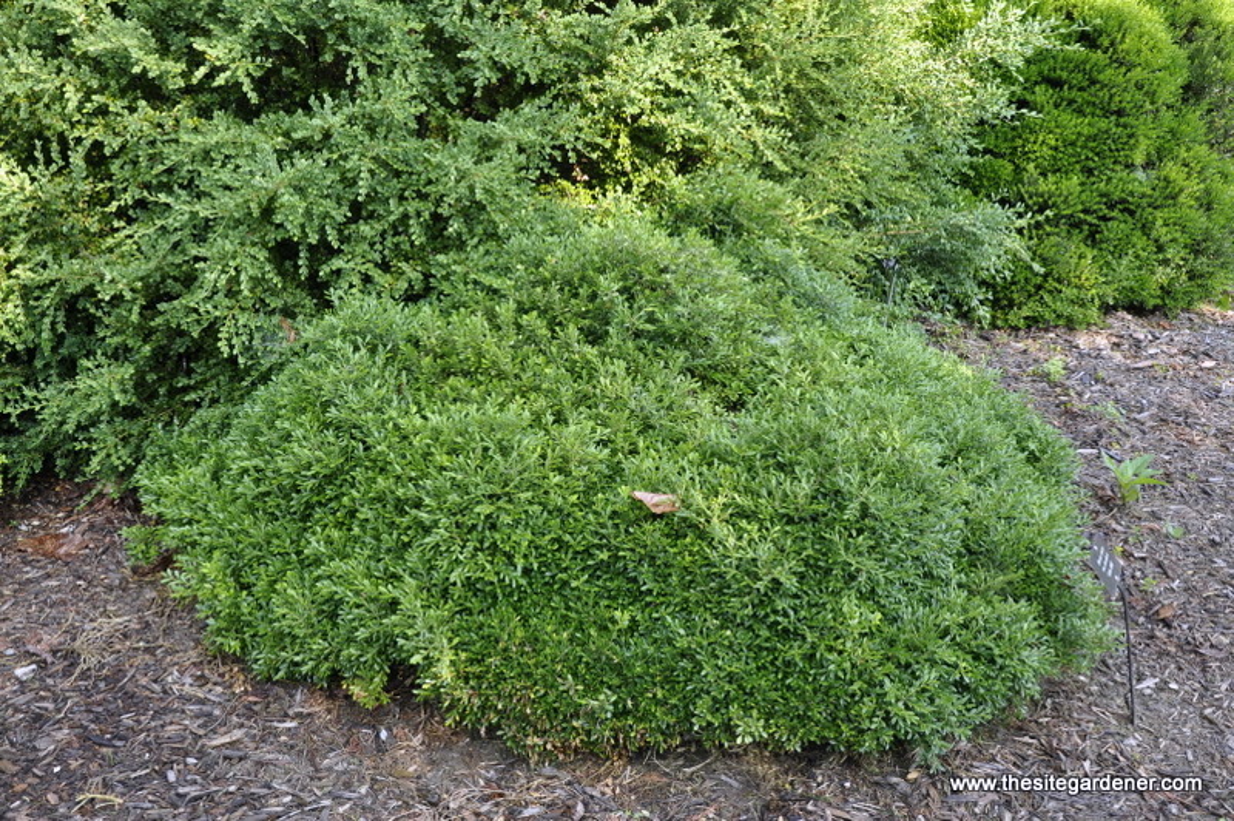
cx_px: 617
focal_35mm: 39
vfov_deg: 34.2
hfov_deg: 49.6
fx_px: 1336
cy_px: 410
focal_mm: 26
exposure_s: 1/60
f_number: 8
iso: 200
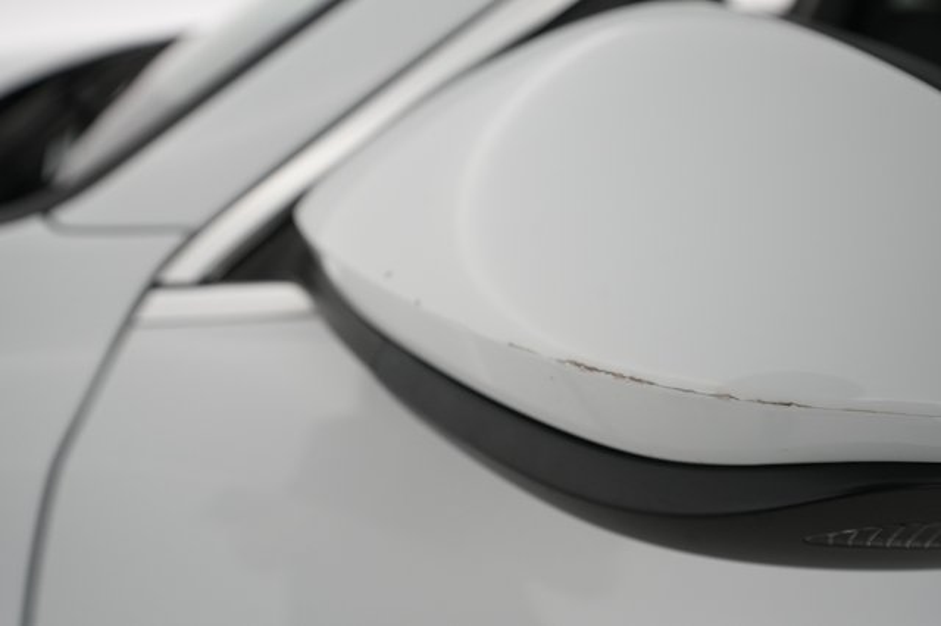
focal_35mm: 28
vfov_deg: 46.4
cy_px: 313
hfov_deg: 65.5
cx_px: 470
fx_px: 731
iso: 2000
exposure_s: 1/80
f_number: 5.6
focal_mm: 28
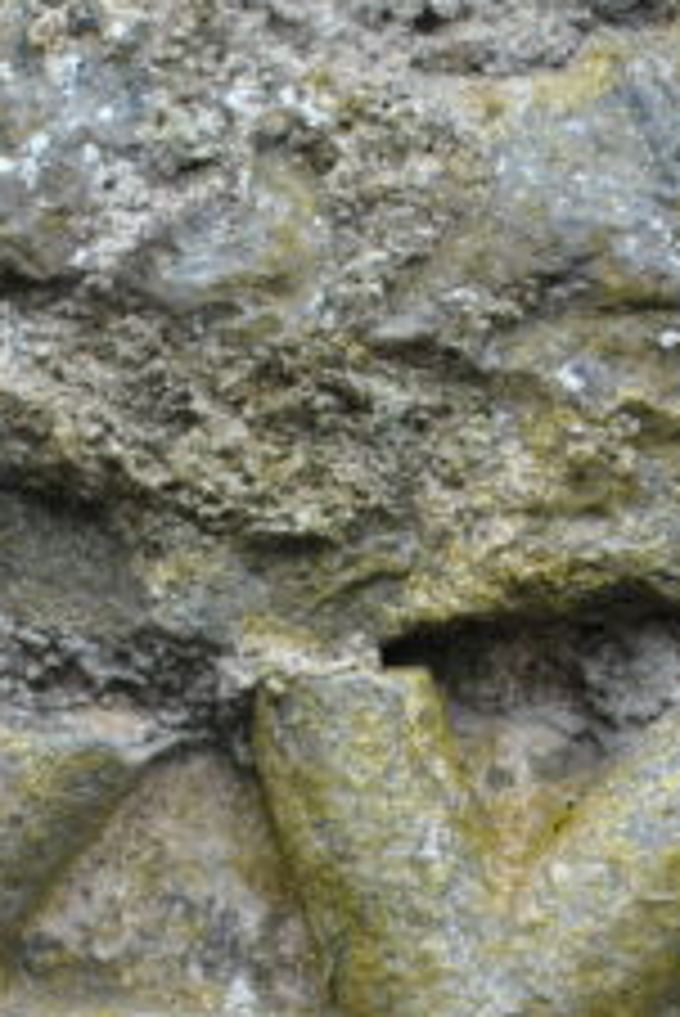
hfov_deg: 6.2
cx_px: 576
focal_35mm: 220
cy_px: 999
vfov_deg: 9.3
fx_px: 6223
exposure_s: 1/125
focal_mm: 42
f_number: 5.6
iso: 180
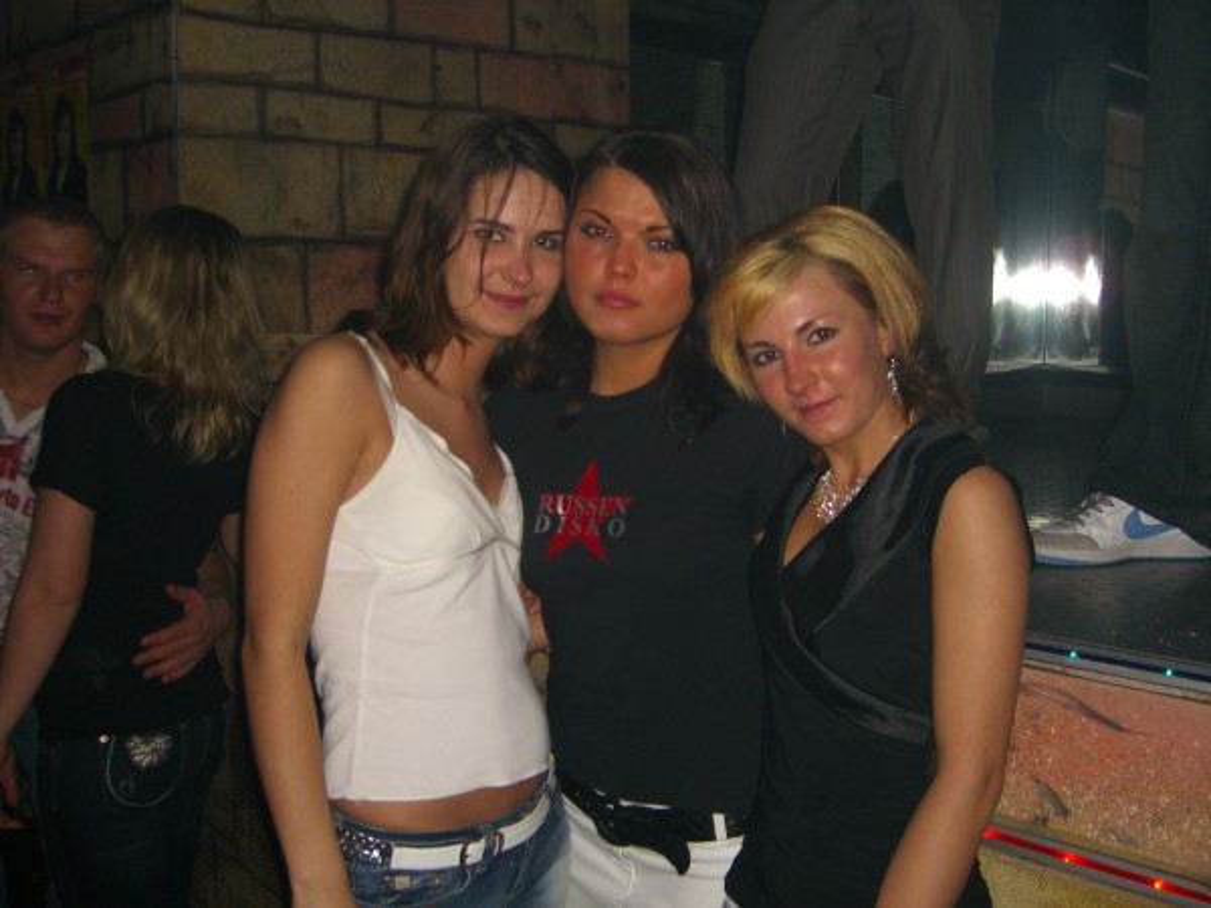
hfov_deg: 49.0
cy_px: 454
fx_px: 1329
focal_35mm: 38
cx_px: 606
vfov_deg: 37.7
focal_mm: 7.9
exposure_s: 1/60
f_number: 2.8
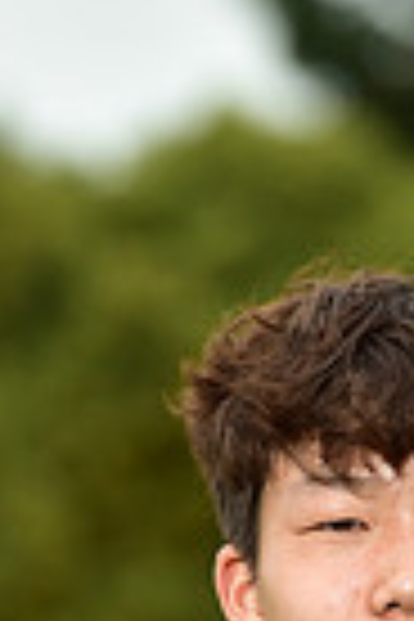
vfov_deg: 2.7
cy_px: 1184
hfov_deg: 1.8
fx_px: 13092
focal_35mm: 759
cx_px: 344
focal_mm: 180
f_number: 5
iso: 500
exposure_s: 1/250
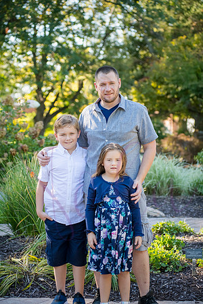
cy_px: 152
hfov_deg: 17.1
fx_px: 677
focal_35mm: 80
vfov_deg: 25.4
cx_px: 102
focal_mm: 80
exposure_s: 1/400
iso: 400
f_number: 4
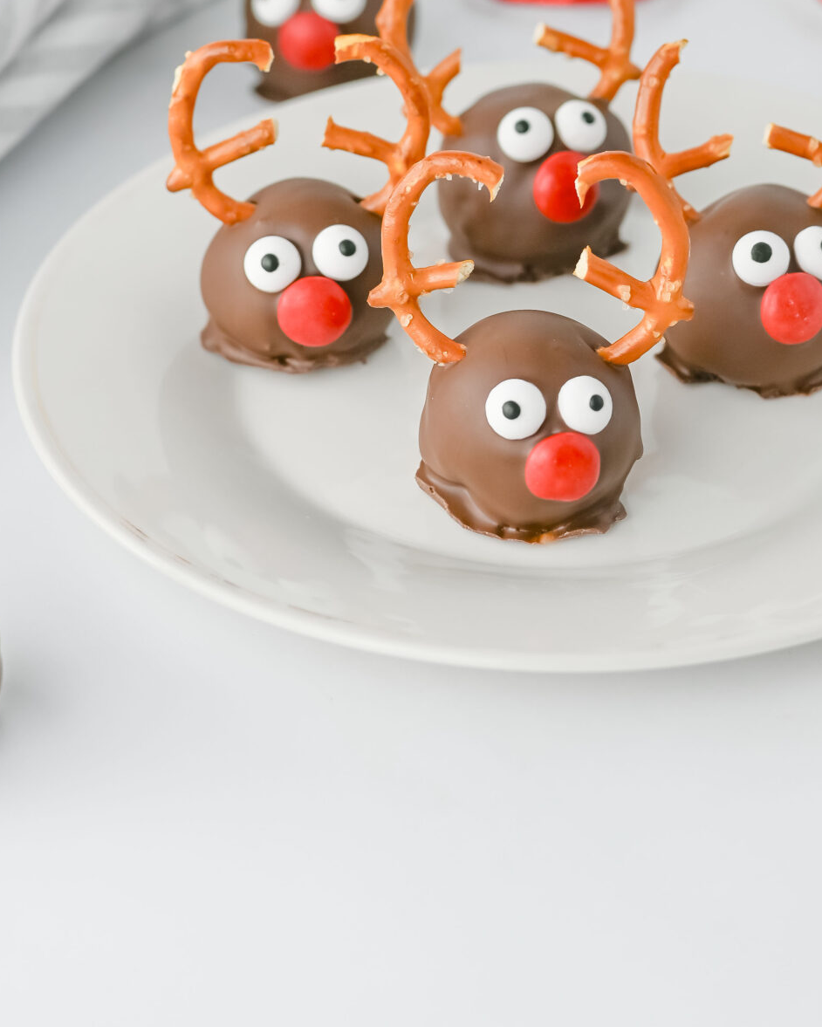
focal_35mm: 102
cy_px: -26
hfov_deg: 15.1
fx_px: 3101
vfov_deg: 18.3
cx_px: 493
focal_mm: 50
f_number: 4.5
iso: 125
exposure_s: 1/100
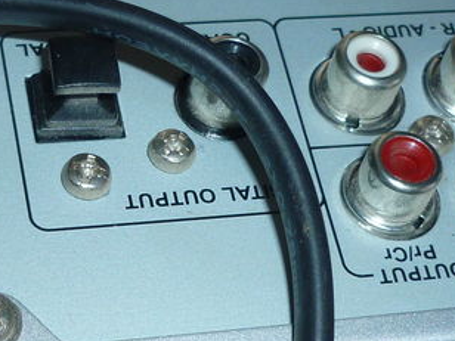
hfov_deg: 18.2
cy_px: 202
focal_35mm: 107
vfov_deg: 13.8
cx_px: 103
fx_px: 1406
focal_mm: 5.5
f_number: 2.8
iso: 100
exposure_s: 1/125
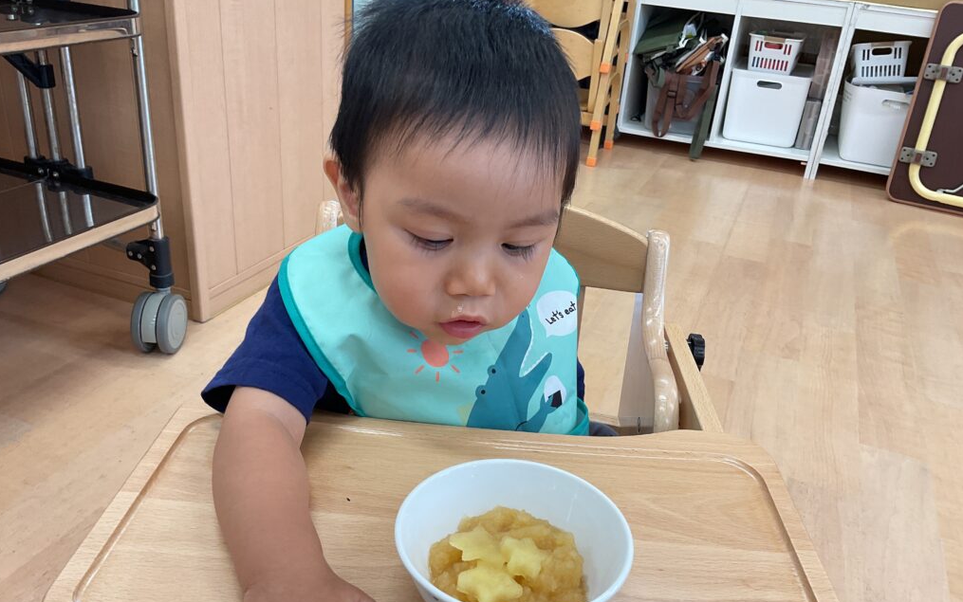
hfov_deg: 61.2
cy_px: 311
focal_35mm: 31
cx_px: 479
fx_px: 814
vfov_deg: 40.6
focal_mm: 3
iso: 50
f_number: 1.8
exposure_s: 1/100
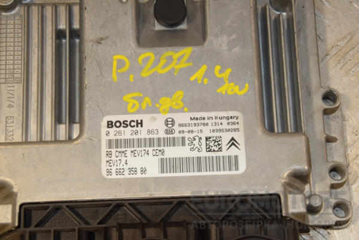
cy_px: 120
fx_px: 987
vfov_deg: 13.8
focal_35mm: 99
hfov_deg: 20.6
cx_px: 180
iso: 800
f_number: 9
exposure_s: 1/200
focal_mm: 66
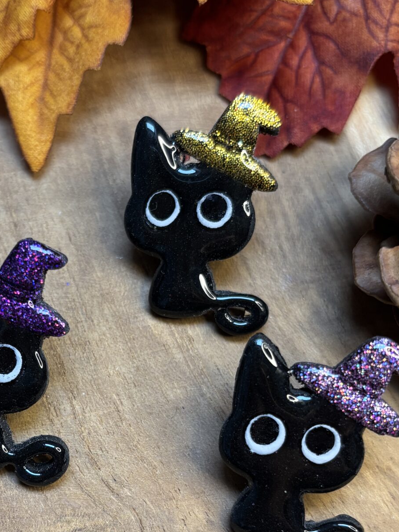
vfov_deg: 34.4
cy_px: 379
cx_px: 109
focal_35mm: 55
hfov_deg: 26.3
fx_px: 845
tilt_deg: -68.6
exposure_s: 1/88
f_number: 1.6
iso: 125
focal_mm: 5.96
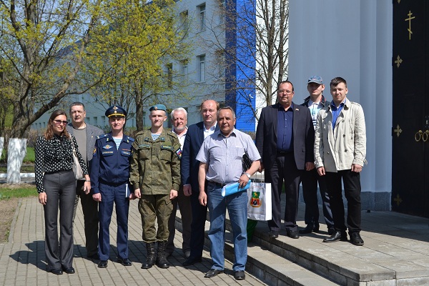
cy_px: 143
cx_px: 214
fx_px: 572
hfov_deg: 41.1
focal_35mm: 48
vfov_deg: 28.1
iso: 400
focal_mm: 32
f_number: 5.6
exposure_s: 1/1600
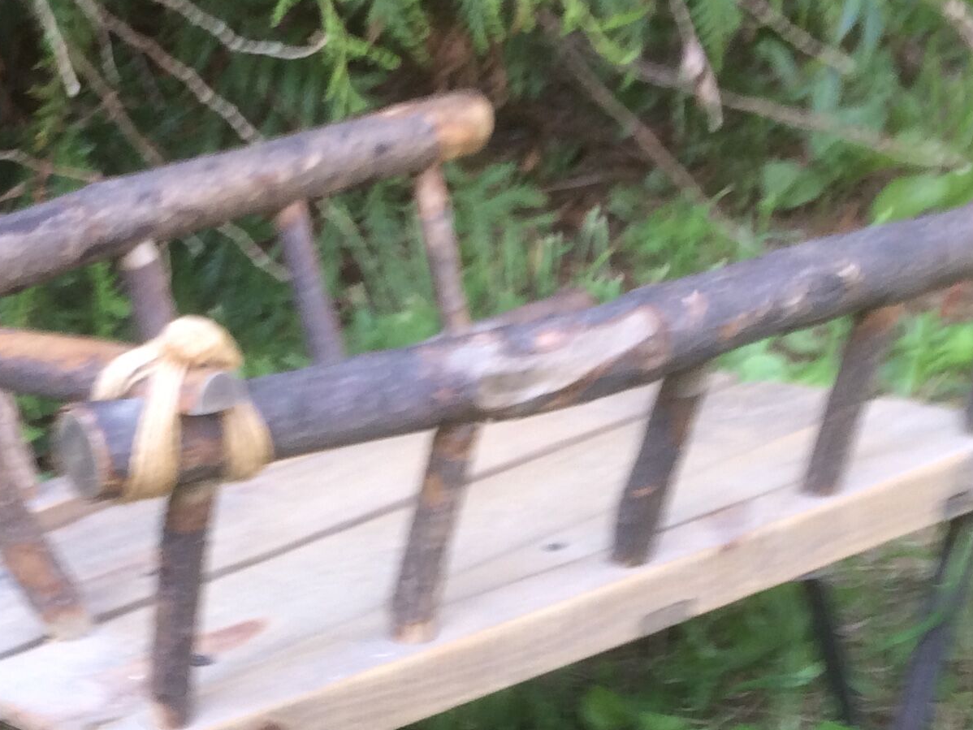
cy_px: 801
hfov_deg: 24.6
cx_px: 301
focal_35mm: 79
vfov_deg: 18.0
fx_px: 2221
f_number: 2.2
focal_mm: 4.15
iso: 40
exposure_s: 1/50
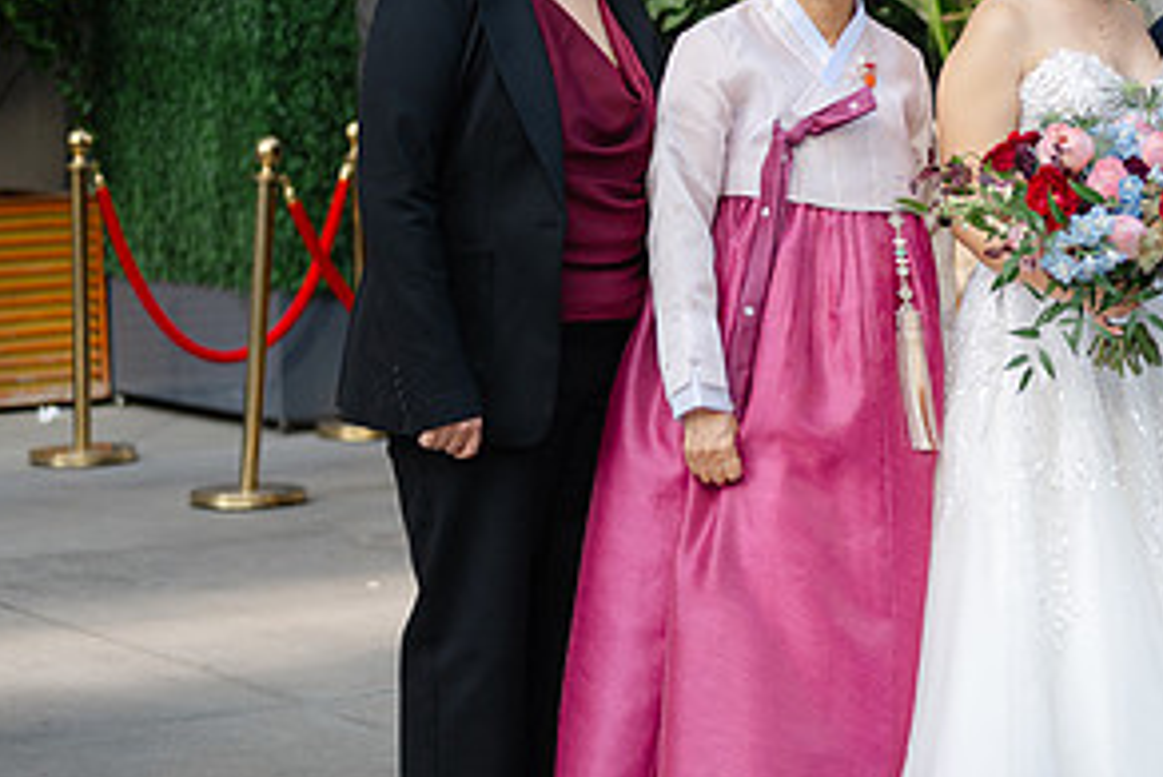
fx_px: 3426
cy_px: 337
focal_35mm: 106
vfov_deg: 12.9
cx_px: 1088
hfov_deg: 18.9
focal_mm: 50
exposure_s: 1/500
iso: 80
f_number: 1.8
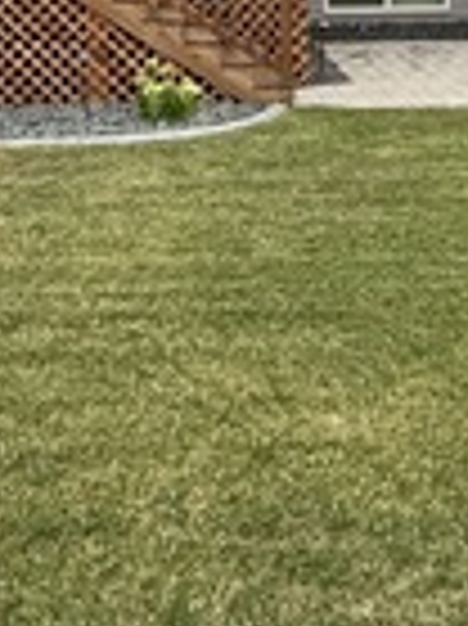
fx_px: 1210
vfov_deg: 27.0
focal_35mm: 67
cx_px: 122
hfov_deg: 21.7
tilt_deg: +0.5
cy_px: -29
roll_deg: +1.7
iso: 40
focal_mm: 2.22
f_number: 2.2
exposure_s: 1/111
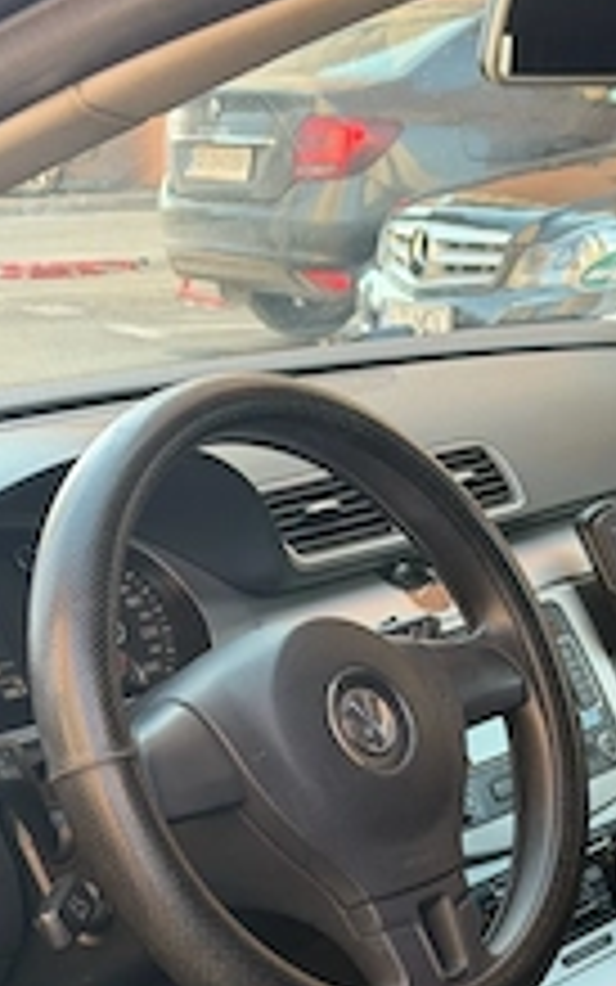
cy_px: 765
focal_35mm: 93
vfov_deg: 22.1
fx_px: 2496
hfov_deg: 14.0
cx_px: 517
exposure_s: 1/192
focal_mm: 6.76
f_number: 1.78
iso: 80
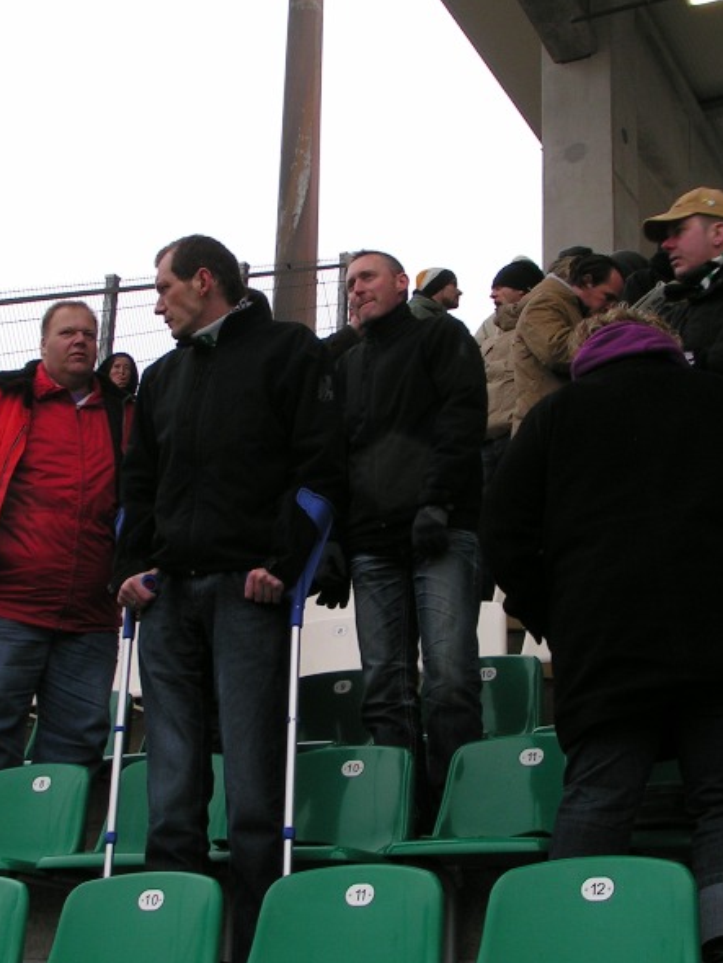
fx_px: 1698
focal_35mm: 61
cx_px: 297
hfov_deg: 24.0
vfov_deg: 31.7
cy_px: 486
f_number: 5.6
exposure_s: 1/60
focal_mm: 6.9
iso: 50
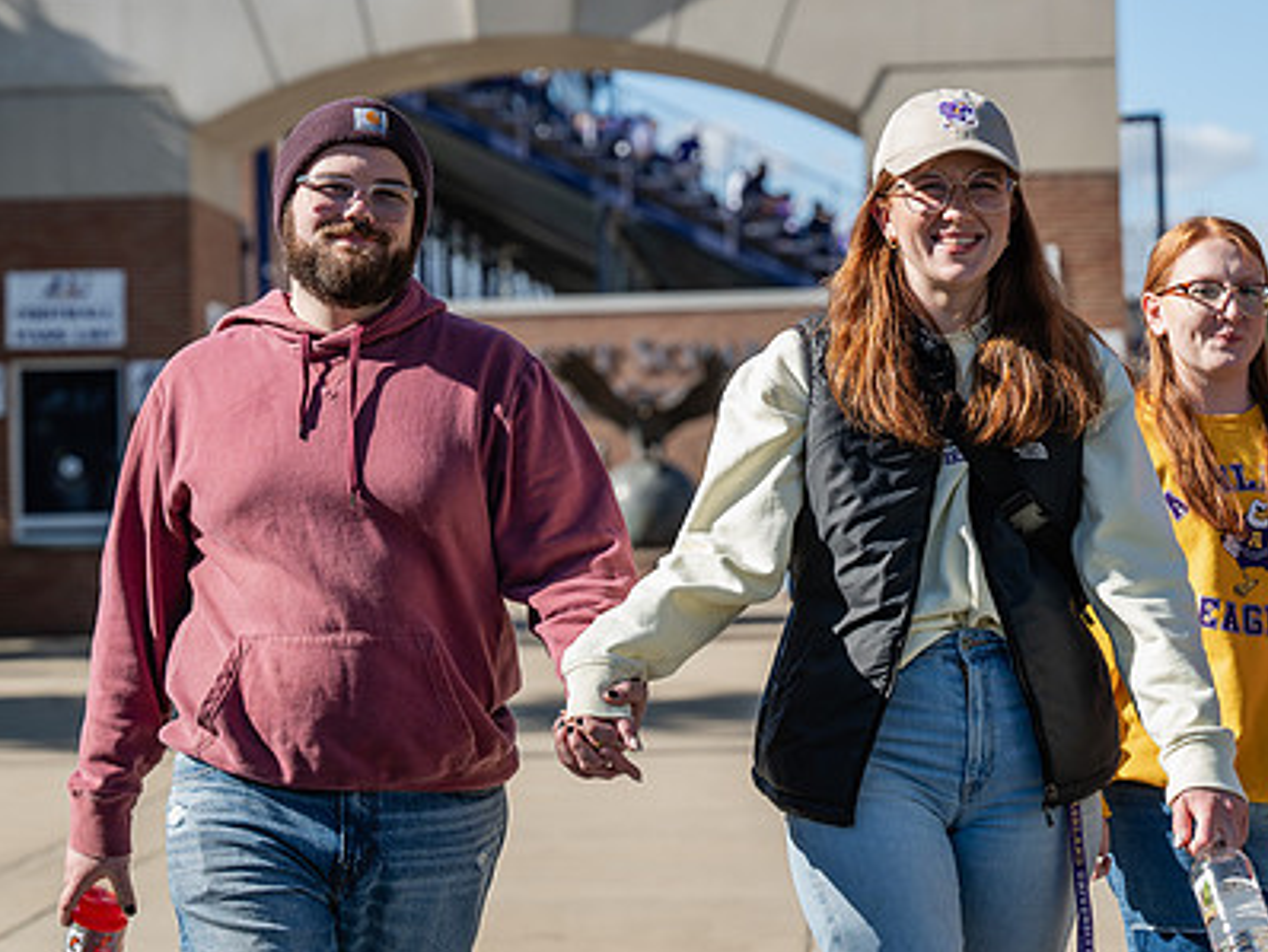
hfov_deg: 20.0
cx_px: 586
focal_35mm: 98
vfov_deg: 15.1
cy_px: 349
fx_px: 3592
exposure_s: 1/640
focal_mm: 70
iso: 80
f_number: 3.5
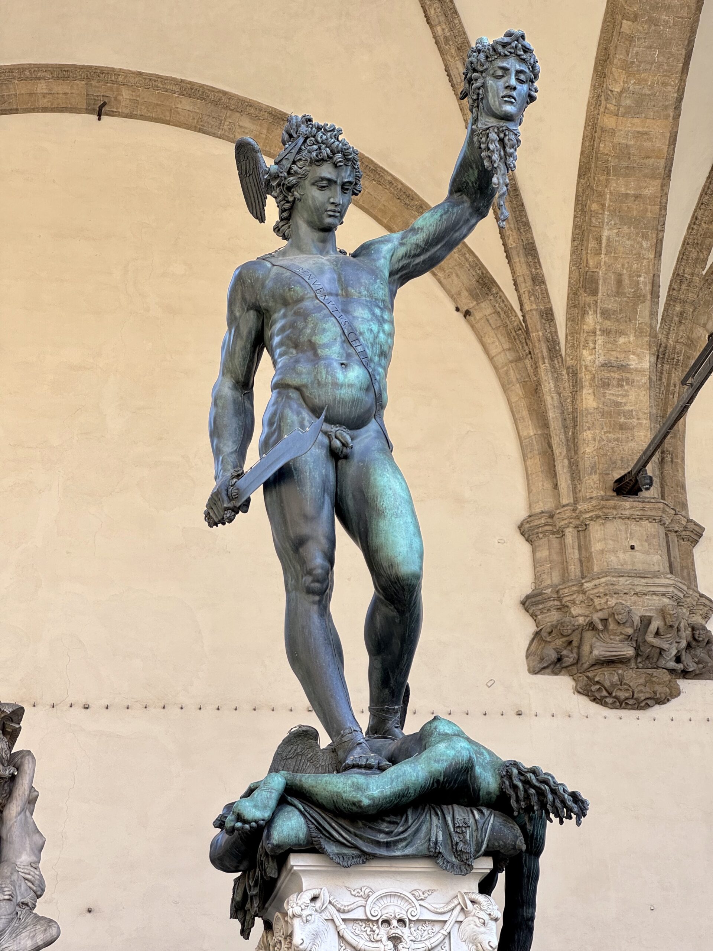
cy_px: 476
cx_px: 356
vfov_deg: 25.3
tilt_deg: +24.9
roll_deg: +2.5
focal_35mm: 77
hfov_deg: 19.1
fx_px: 2115
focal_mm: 9
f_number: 2.8
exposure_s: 1/102
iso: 25
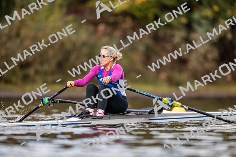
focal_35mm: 600
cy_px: 78
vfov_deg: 2.3
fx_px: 3934
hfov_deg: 3.4
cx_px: 118
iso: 1800
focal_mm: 600
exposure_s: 1/2500
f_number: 4
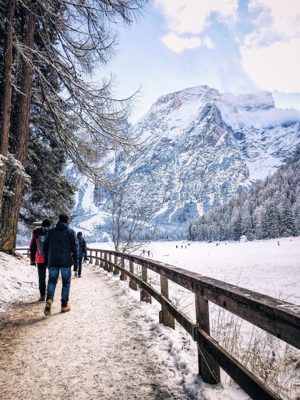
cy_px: 200
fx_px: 335
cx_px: 150
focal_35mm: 29
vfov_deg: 61.7
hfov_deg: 48.2
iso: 32
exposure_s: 1/1080
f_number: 2.2
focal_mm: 4.15
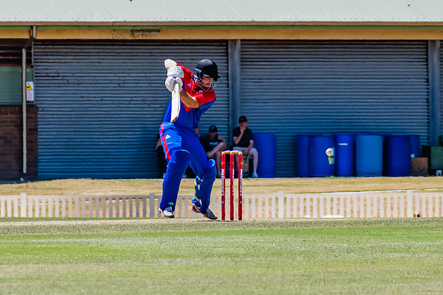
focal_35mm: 655
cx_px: 160
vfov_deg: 2.1
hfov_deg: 3.1
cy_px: 133
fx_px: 8064
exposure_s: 1/2000
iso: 640
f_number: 8
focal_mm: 240
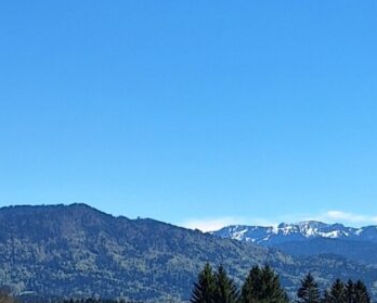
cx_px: 362
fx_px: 737
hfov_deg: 27.3
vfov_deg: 22.9
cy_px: 237
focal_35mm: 66
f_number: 1.8
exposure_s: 1/3333
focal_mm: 5.54
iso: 40
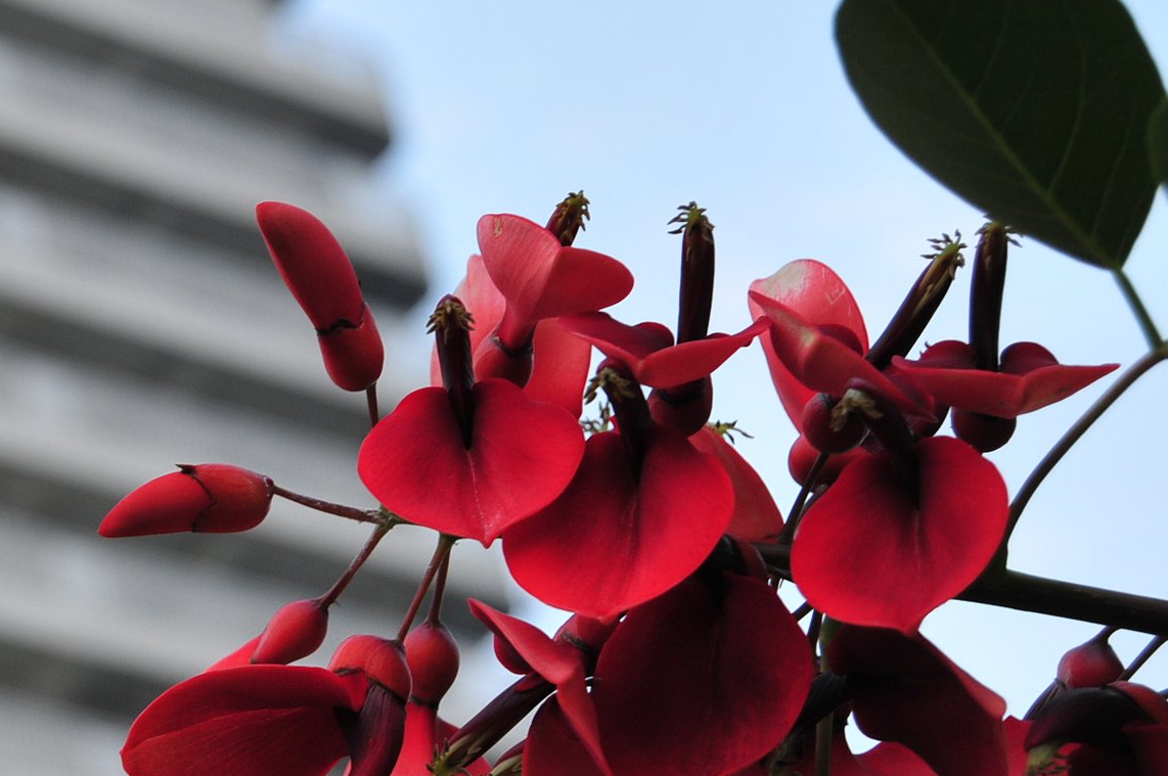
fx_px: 4794
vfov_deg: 9.3
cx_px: 290
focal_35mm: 148
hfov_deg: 13.8
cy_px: 355
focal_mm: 55
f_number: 5.6
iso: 320
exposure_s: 1/40
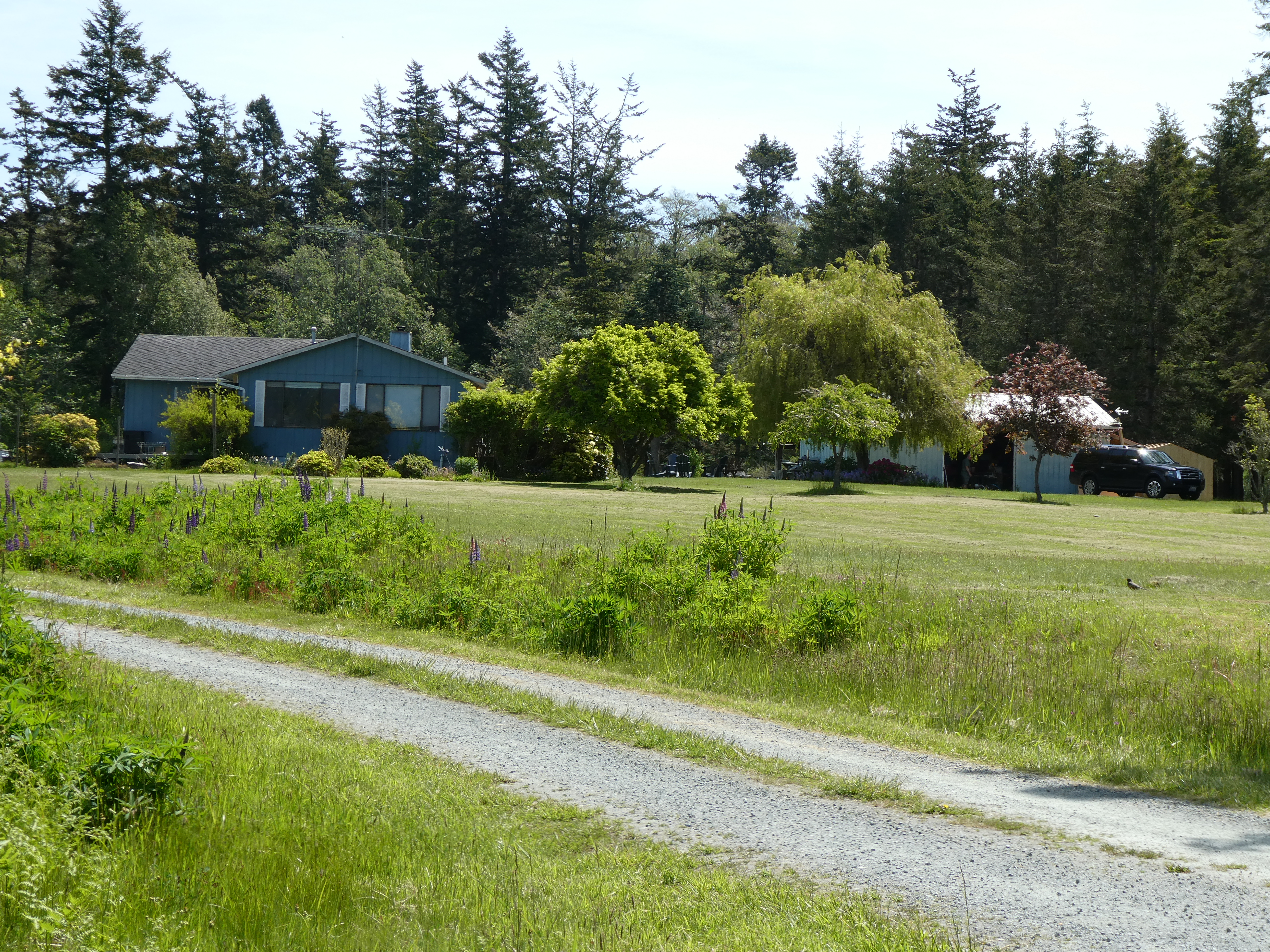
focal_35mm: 84
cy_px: 476
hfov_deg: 23.3
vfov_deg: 17.6
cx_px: 635
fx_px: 3082
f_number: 4.8
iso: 80
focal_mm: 15
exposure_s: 1/320
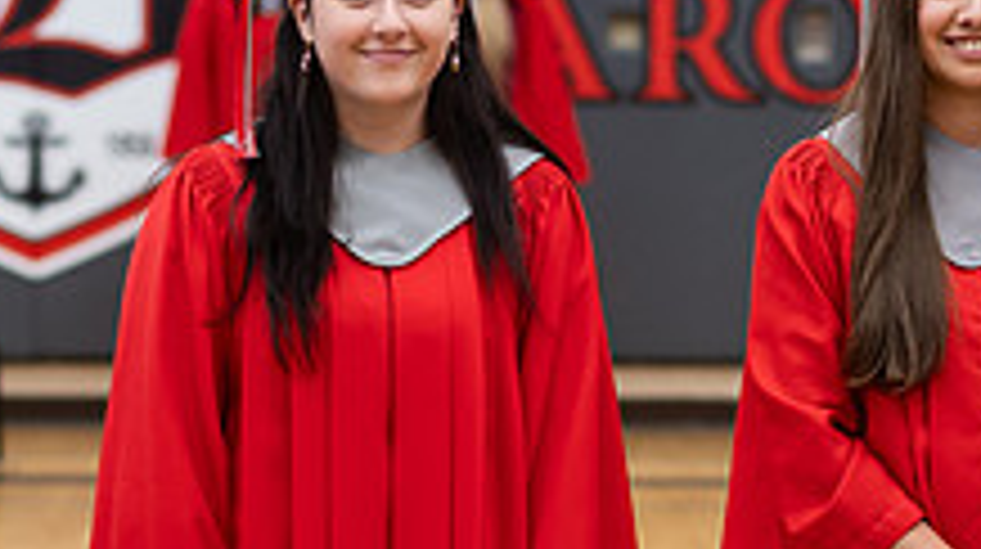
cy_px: 598
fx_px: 7430
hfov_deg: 7.5
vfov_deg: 4.2
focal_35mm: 286
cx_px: 322
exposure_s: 1/200
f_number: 2.8
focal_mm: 85
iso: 1000
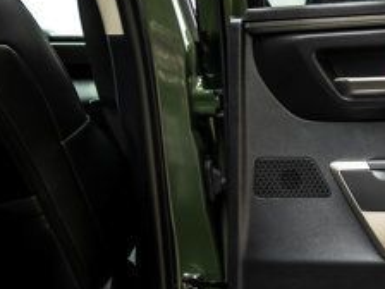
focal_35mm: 66
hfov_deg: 25.1
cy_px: 204
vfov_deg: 22.1
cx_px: 512
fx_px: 734
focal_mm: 24
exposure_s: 1/200
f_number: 7.1
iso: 640
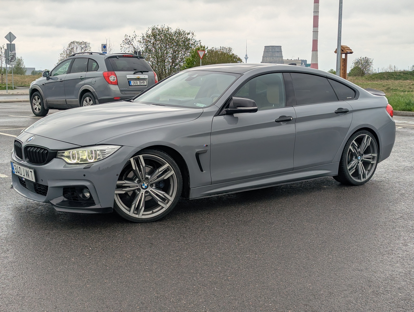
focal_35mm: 48
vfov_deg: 30.3
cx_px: 207
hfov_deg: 39.6
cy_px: 156
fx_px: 575
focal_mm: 6.81
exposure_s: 1/449
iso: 47
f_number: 1.85
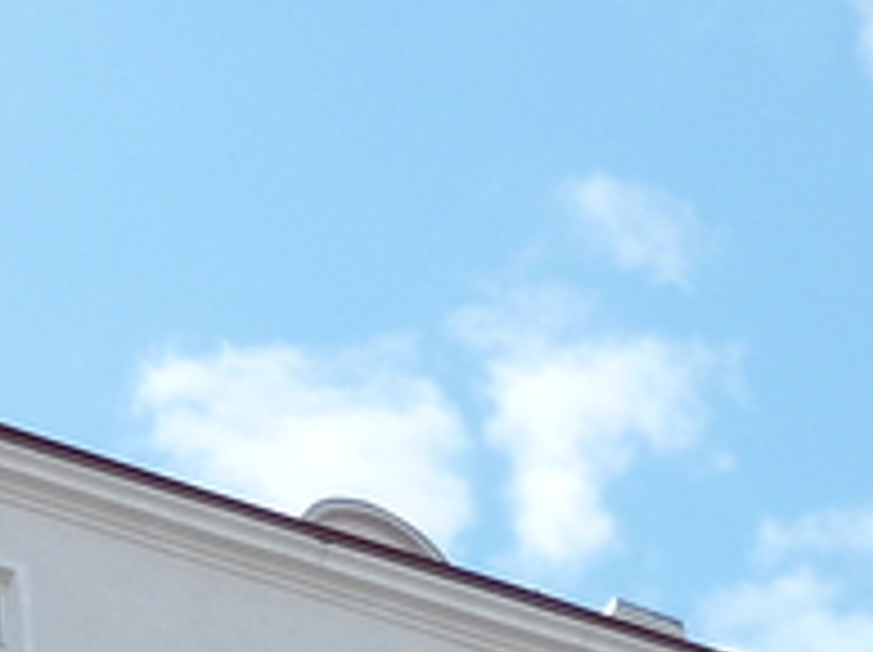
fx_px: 5768
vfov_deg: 6.3
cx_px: 230
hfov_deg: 8.6
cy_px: 1255
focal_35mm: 229
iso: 125
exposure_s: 1/400
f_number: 4
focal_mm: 6.1
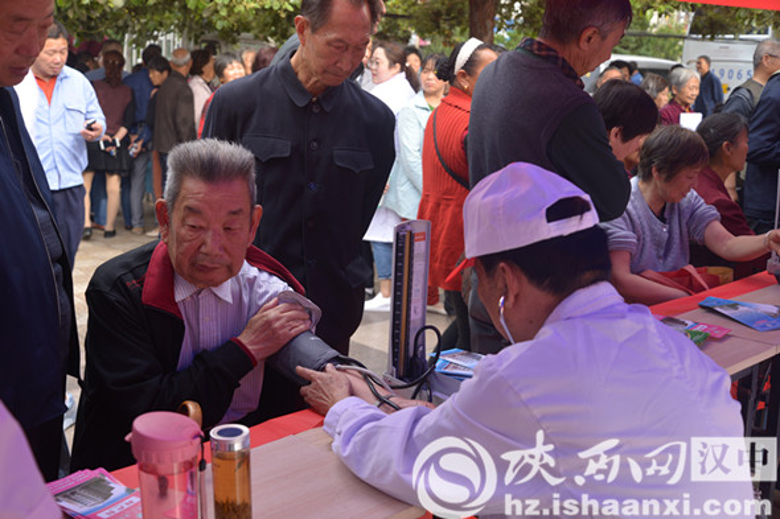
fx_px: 866
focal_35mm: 40
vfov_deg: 33.4
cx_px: 390
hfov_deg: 48.5
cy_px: 260
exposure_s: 1/125
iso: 200
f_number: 5
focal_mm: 40
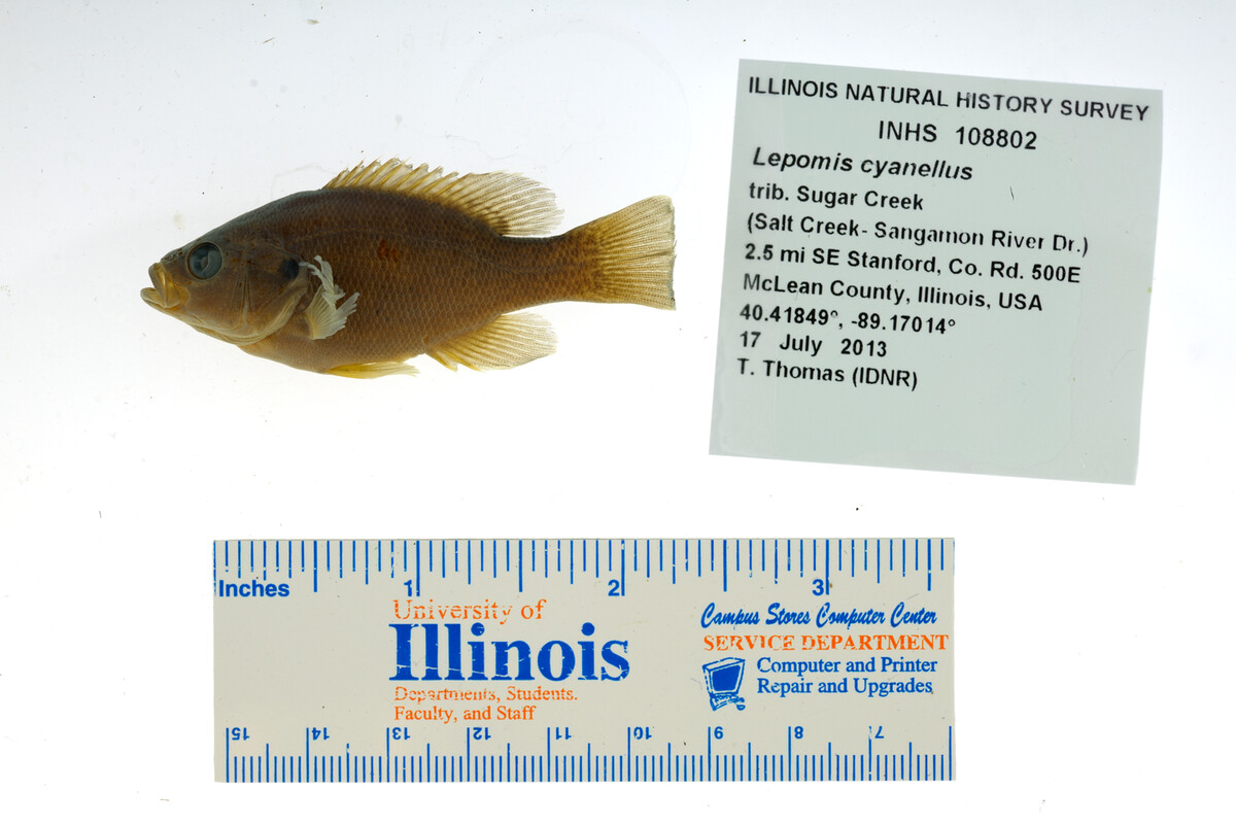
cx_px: 618
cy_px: 412
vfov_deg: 22.6
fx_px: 2061
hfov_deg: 33.4
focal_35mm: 60
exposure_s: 1/200
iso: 100
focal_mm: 60
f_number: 10
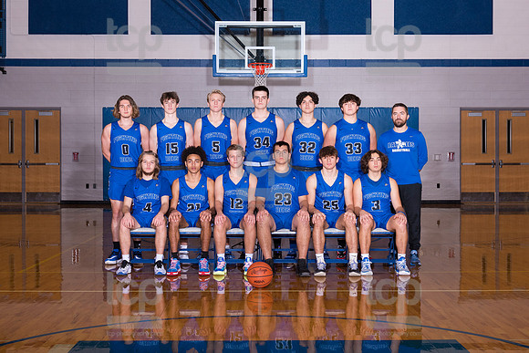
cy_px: 159
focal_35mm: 57
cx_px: 267
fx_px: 833
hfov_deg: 35.2
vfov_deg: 23.9
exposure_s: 1/250
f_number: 7.1
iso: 500
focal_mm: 50
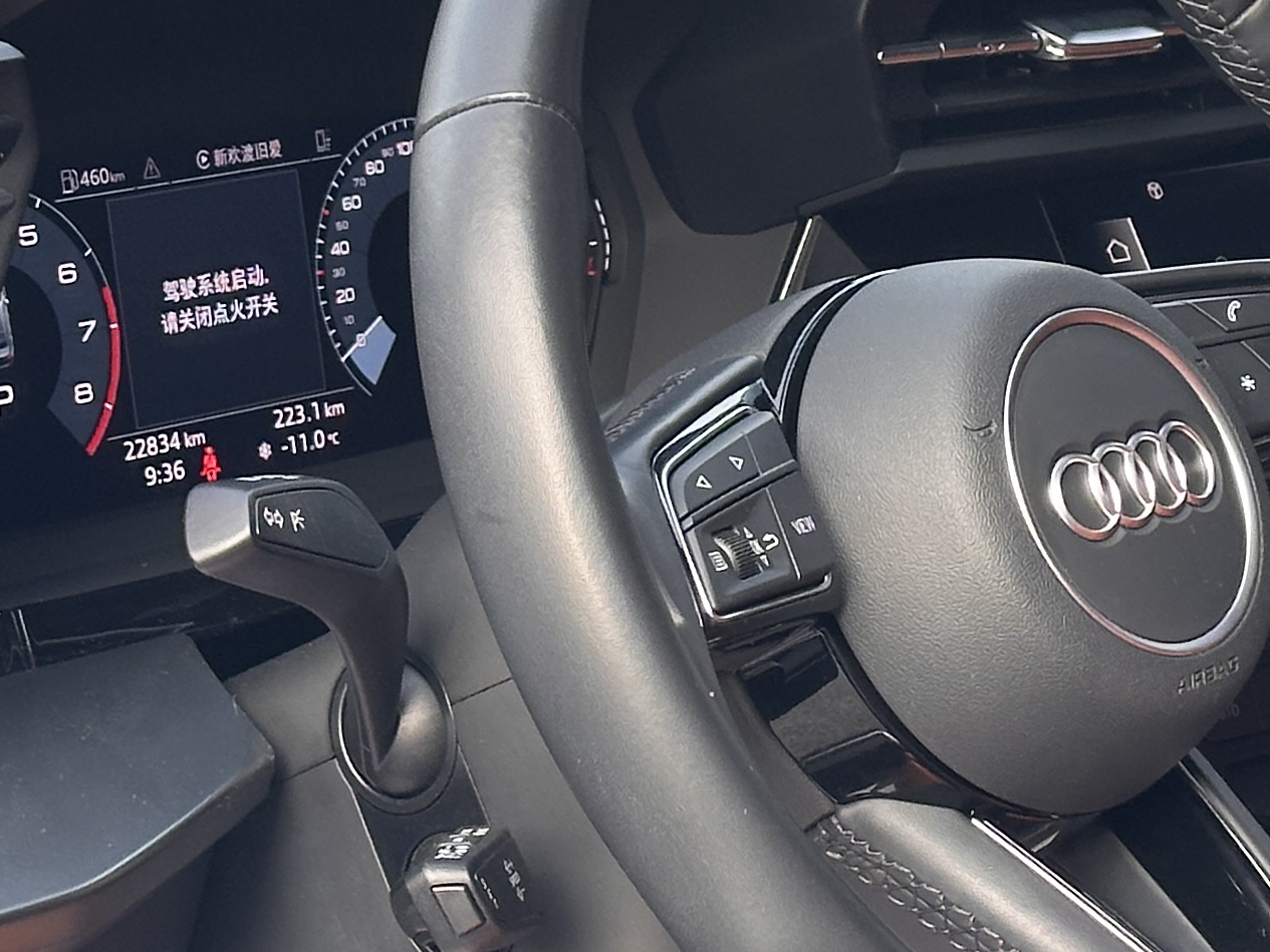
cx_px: 1062
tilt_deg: -10.3
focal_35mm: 153
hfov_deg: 12.8
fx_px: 5614
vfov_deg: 9.7
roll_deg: +0.4
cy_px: 354
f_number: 1.78
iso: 64
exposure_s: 1/172
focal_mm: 6.86
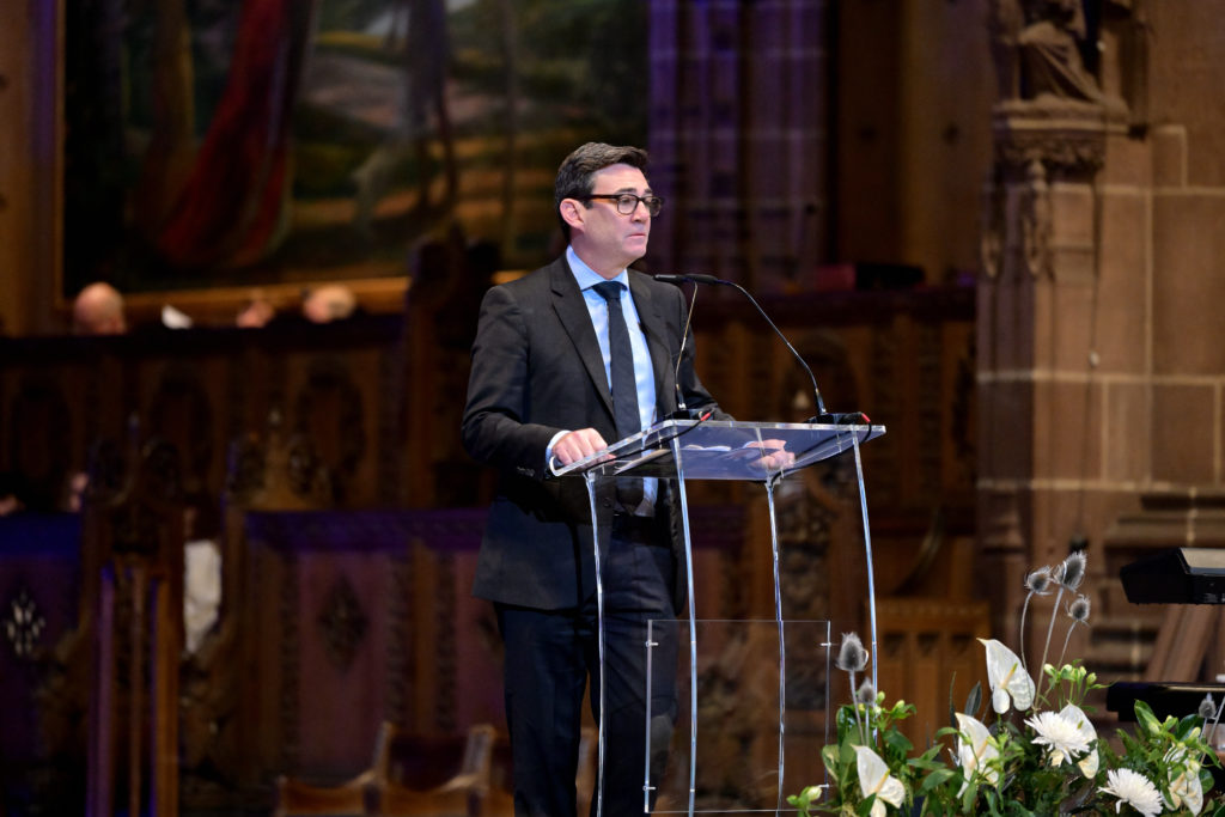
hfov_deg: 10.3
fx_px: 6806
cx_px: 612
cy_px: 408
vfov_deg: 6.9
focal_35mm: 200
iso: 4000
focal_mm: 200
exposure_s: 1/200
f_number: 2.8
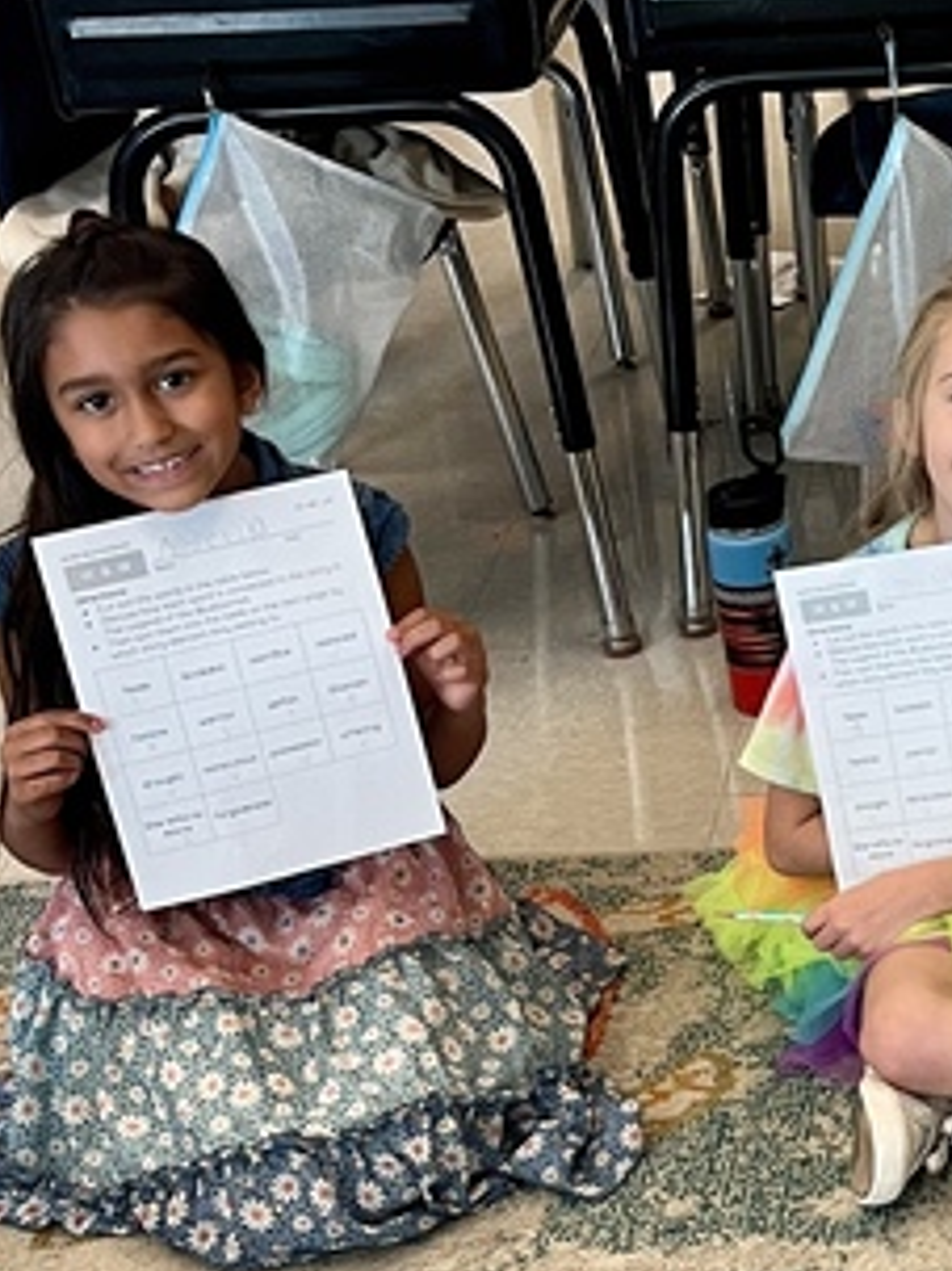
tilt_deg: -25.4
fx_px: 3229
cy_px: 650
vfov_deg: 22.3
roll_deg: +3.4
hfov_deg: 15.3
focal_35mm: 88
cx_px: 1501
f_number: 1.6
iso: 80
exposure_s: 1/60
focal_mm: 5.1
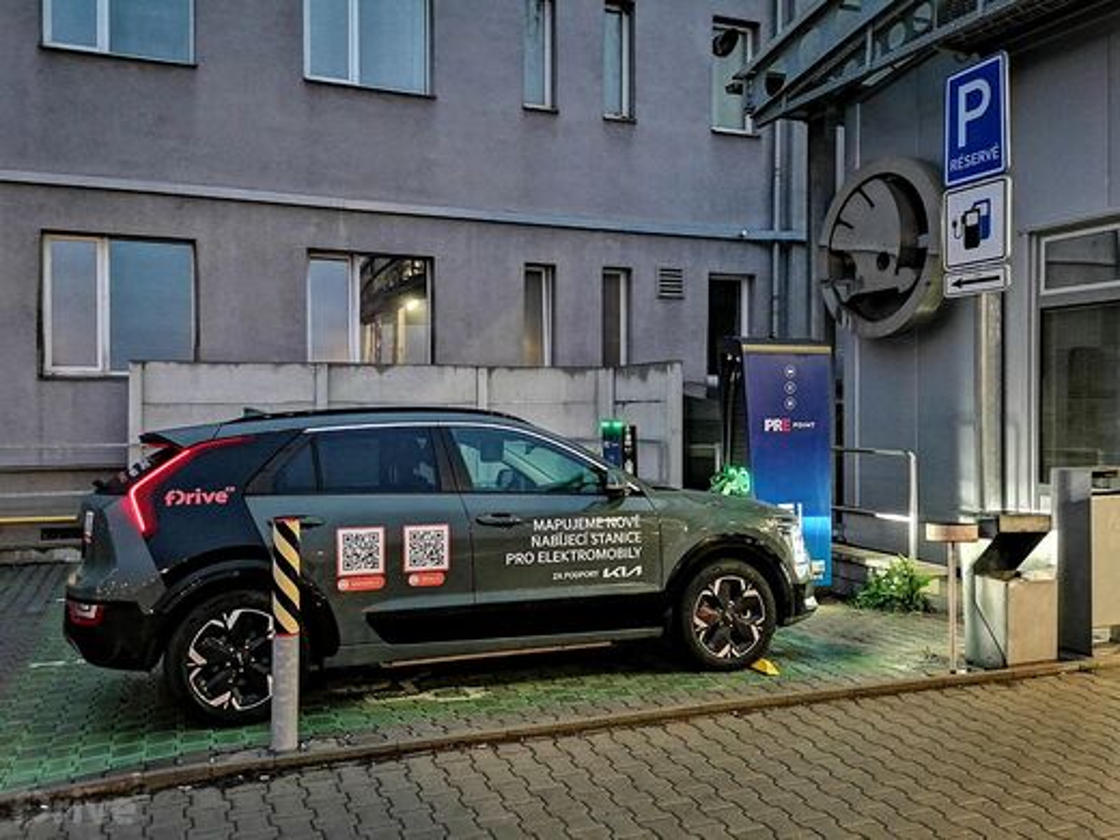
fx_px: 1003
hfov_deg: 58.4
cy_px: 420
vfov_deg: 45.4
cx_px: 560
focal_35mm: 31
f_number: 1.8
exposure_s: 4
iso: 1000
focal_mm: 5.3
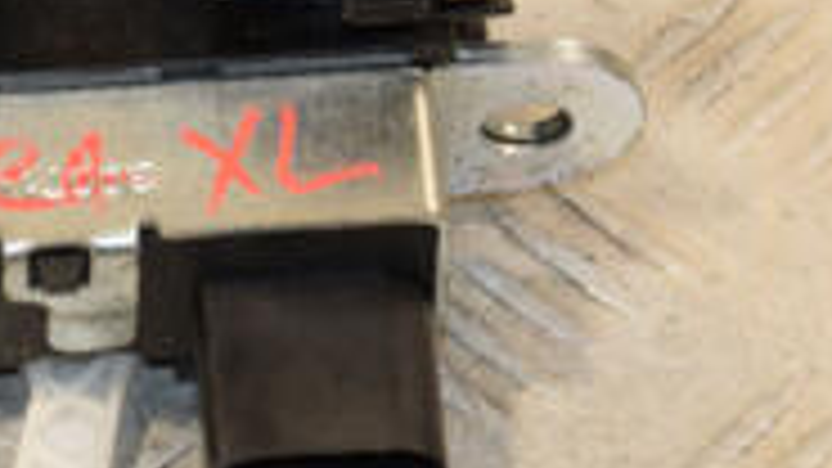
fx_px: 6970
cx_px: 108
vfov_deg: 3.8
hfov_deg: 6.8
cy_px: -22
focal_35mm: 316
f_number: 8
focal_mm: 62
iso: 800
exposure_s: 1/200
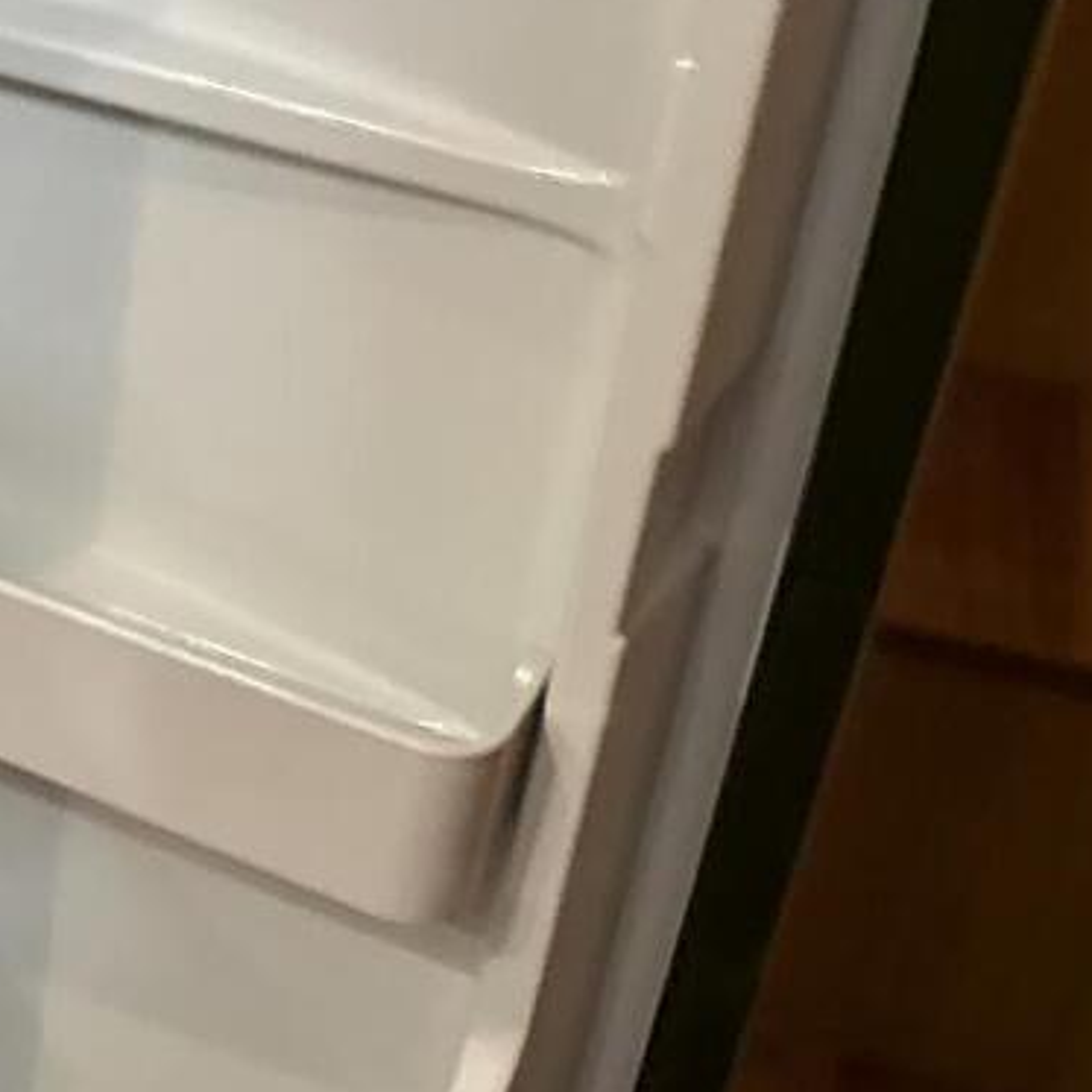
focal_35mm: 82
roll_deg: +8.2
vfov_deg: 20.9
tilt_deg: -29.5
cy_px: 249
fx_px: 2927
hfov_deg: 17.0
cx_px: -940
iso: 640
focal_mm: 6.76
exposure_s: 1/33
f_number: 1.78
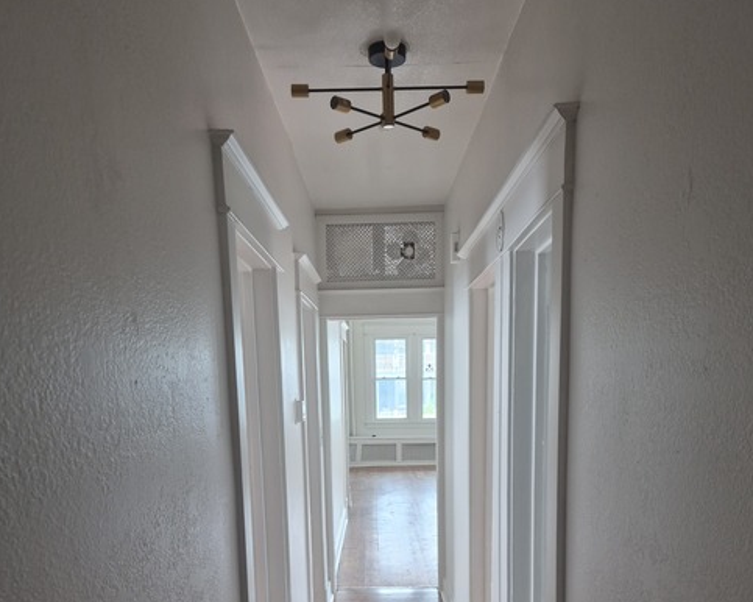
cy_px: 484
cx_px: 385
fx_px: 691
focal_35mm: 31
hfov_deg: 57.2
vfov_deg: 44.7
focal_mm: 5.4
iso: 200
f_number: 1.8
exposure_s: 1/120
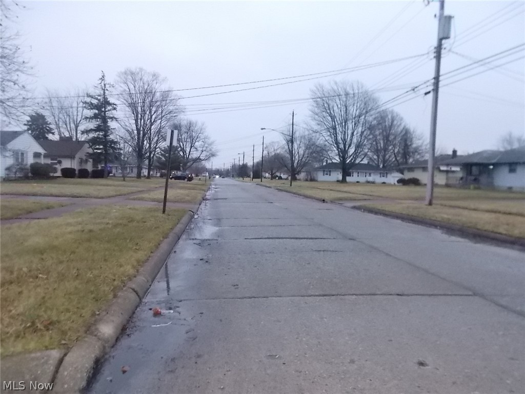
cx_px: 262
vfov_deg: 53.1
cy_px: 197
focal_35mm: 26
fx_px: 394
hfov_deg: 67.3
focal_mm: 4.6
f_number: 3.2
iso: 560
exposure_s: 1/40
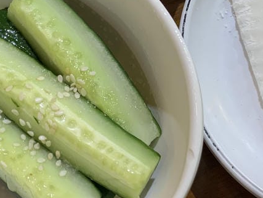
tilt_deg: -65.4
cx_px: 198
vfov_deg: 19.6
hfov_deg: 26.3
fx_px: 555
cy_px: 3
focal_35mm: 73
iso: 80
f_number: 1.8
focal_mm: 4.25
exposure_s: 1/60
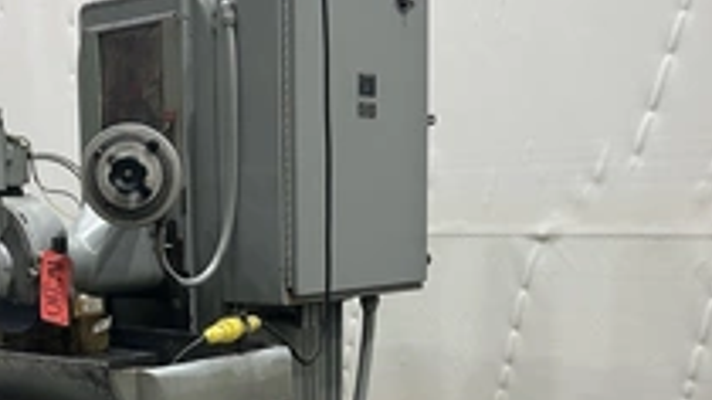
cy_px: 332
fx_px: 1019
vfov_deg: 21.9
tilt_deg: -6.0
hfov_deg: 38.1
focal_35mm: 54
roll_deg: +0.3
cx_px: 237
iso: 160
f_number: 1.5
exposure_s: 1/60
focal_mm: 5.7
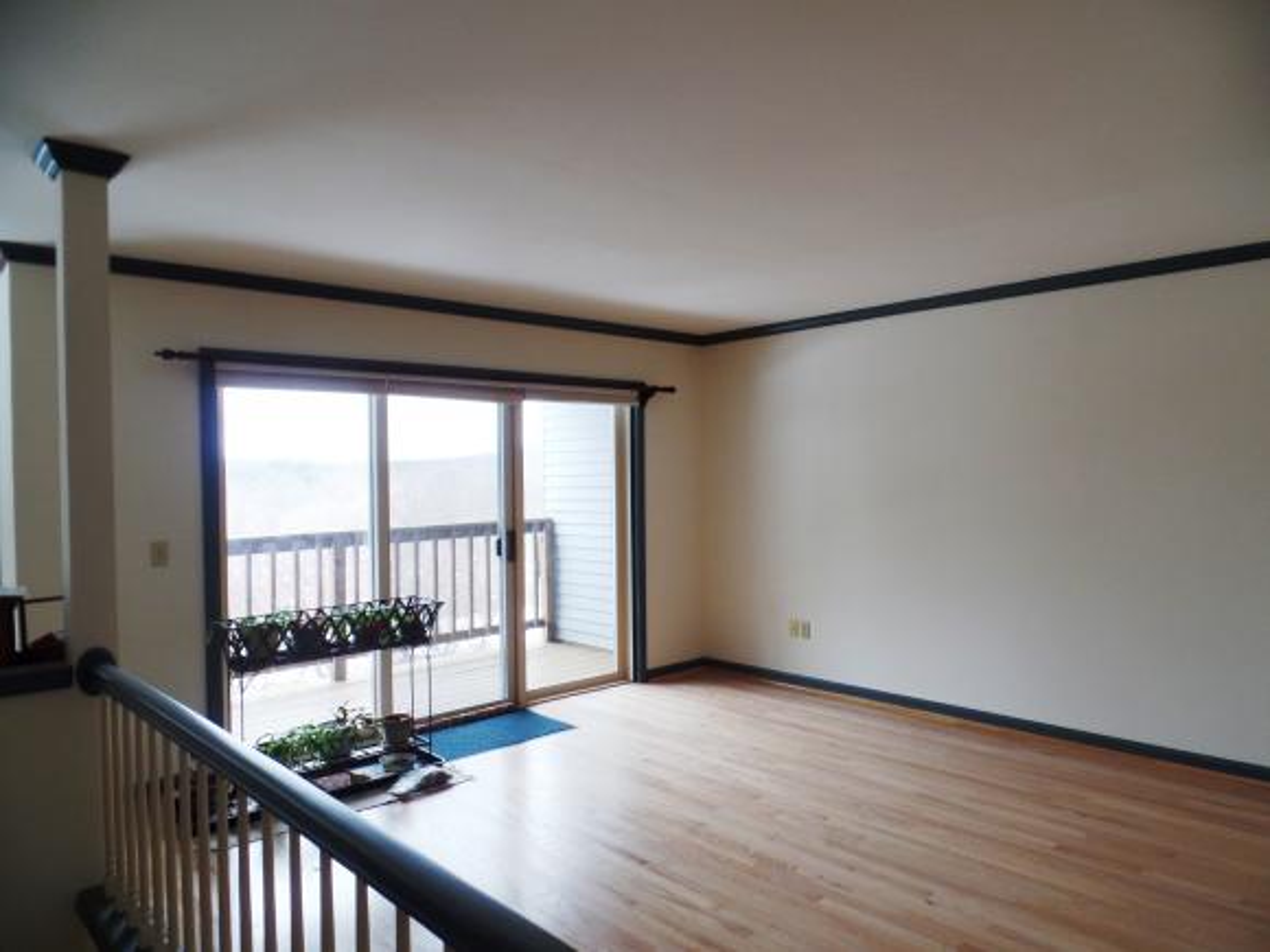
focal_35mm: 23
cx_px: 635
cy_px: 476
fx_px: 844
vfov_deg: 58.9
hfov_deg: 73.9
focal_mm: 4.1
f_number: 3.5
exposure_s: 1/45
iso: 80
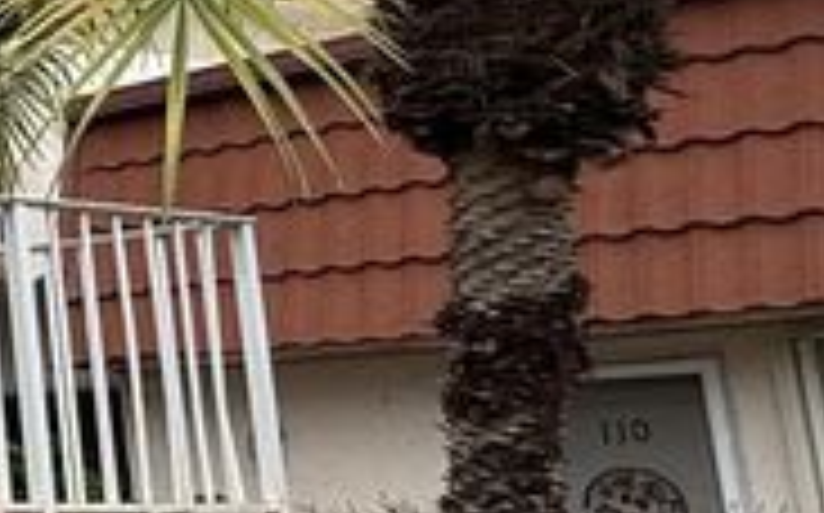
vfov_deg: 15.7
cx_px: -968
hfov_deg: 16.4
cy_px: 158
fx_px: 1862
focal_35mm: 83
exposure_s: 1/928
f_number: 2.2
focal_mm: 2.22
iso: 50
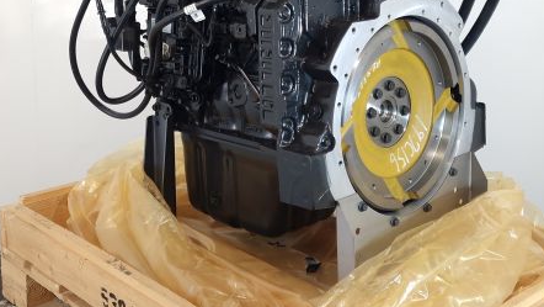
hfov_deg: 58.0
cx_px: 281
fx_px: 491
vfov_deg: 33.0
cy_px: 35
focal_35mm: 34
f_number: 1.8
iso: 64
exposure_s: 1/50
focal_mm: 6.4
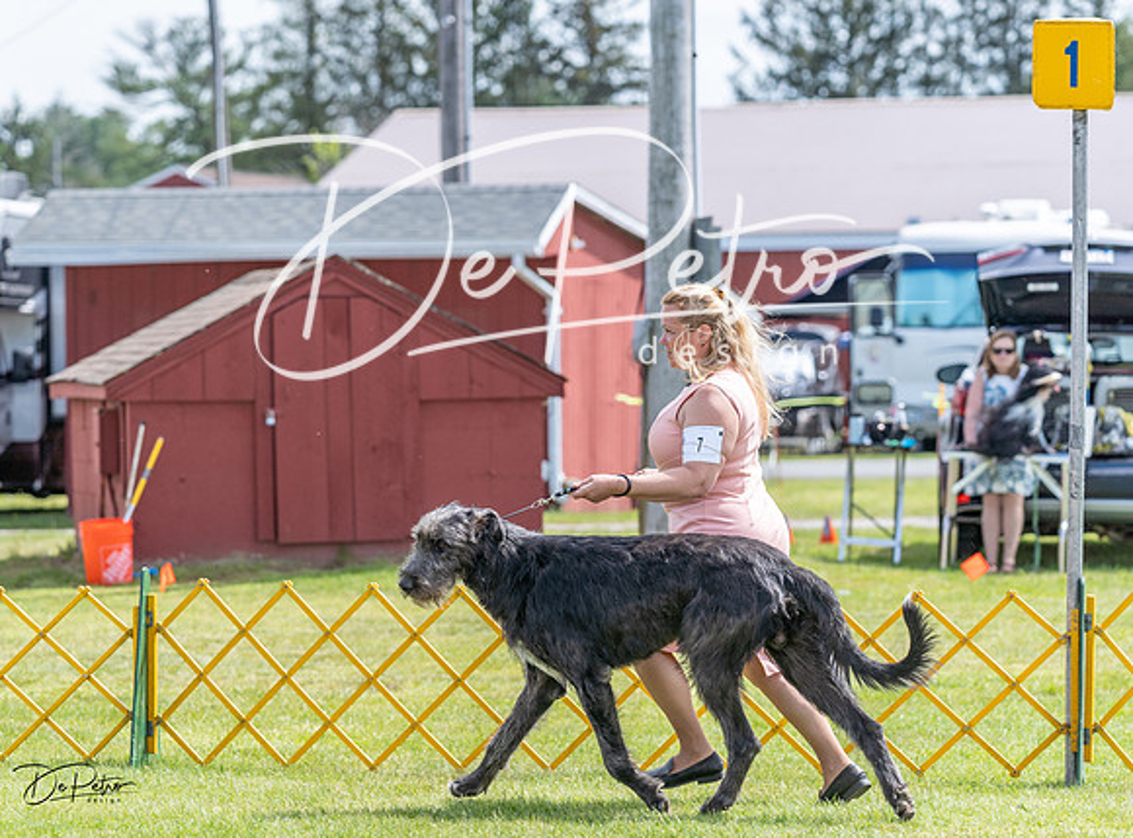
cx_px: 469
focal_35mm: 162
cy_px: 438
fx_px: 5265
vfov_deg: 9.1
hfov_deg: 12.3
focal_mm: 114
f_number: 3.5
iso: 125
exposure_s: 1/1000
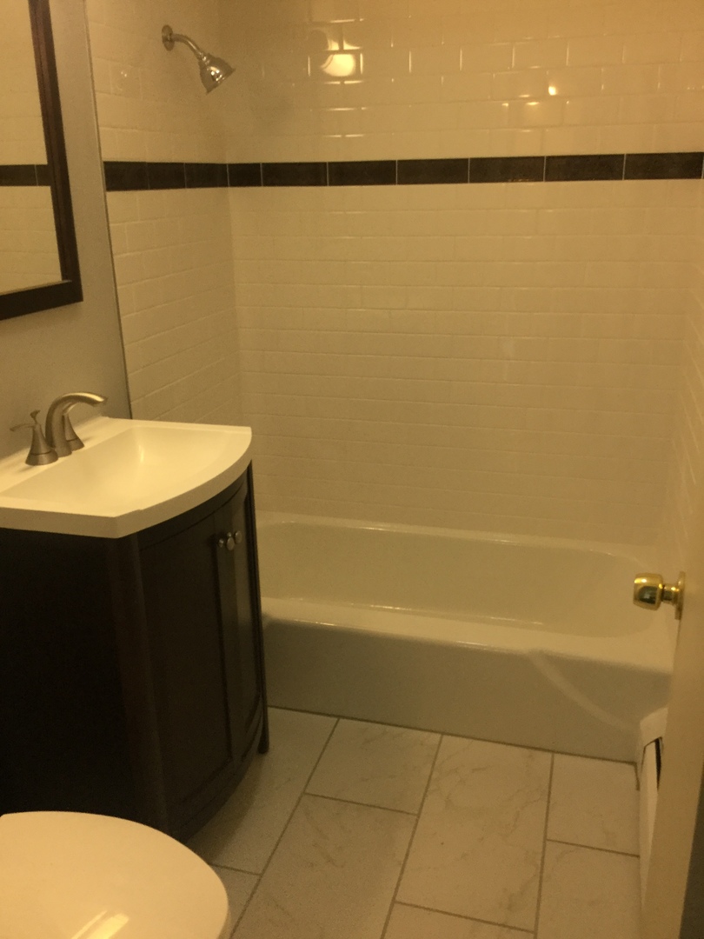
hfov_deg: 45.4
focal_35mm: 31
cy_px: 470
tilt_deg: -17.2
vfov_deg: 58.4
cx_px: 352
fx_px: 841
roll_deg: +0.8
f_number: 2.4
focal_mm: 3.3
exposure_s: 1/30
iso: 100
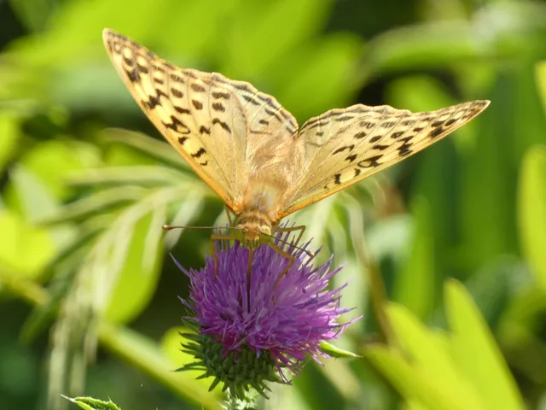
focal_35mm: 622
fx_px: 9811
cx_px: 273
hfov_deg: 3.2
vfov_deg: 2.4
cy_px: 205
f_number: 5.6
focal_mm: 111.5
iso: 100
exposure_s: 1/100
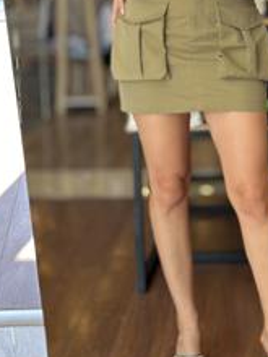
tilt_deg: -37.0
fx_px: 929
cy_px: 64
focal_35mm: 90
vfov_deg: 21.5
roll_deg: +2.3
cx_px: 203
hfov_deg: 16.3
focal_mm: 6.86
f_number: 1.78
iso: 80
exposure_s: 1/237
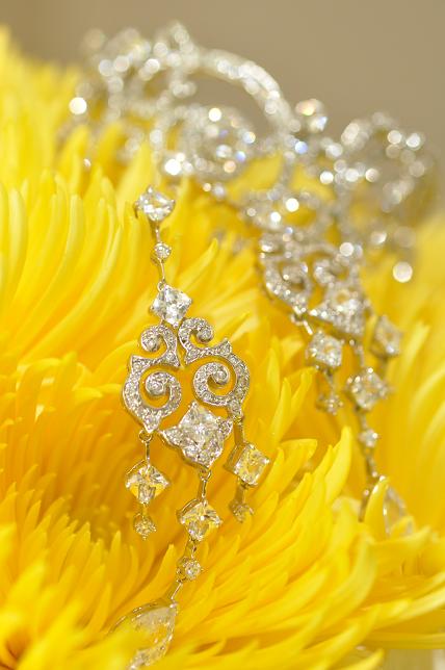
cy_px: 335
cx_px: 222
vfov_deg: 22.6
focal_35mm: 90
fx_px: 1672
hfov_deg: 15.2
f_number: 5
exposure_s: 1/60
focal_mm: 60
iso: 400
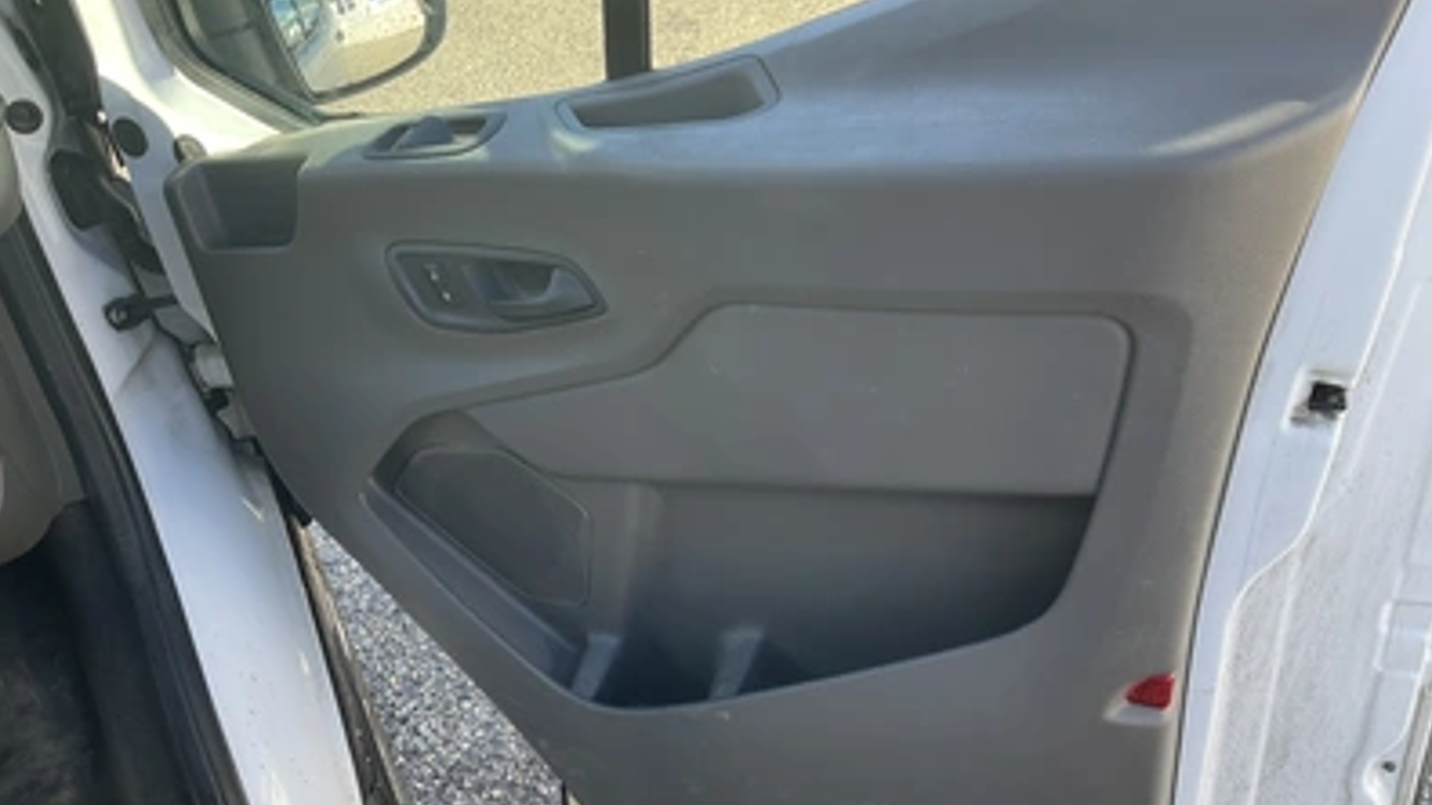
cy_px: 442
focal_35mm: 32
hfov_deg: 61.0
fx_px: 1215
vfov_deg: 36.6
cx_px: 711
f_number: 1.8
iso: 25
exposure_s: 1/191
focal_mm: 3
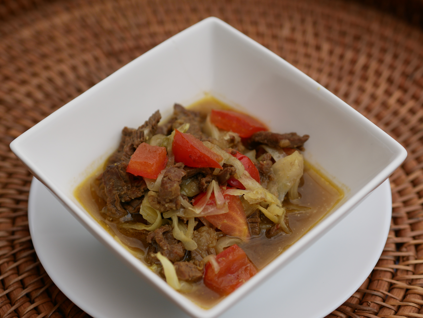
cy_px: 159
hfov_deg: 21.8
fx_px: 1100
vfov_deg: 16.4
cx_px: 212
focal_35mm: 90
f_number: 2.2
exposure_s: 1/5000
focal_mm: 45
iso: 200
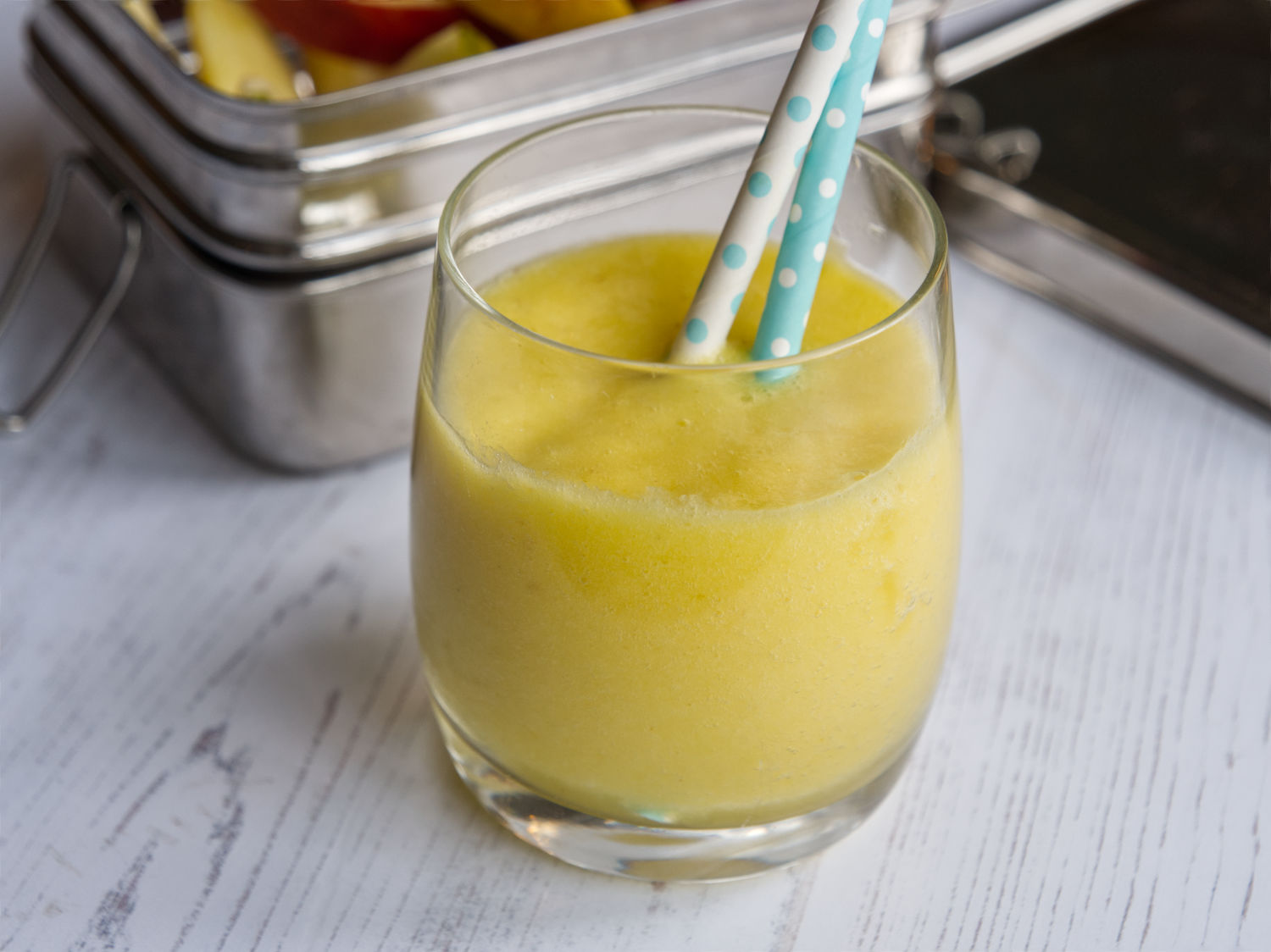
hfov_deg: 23.3
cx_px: 636
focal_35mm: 84
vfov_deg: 17.6
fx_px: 3083
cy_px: 476
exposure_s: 1/100
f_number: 3.9
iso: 200
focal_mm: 42
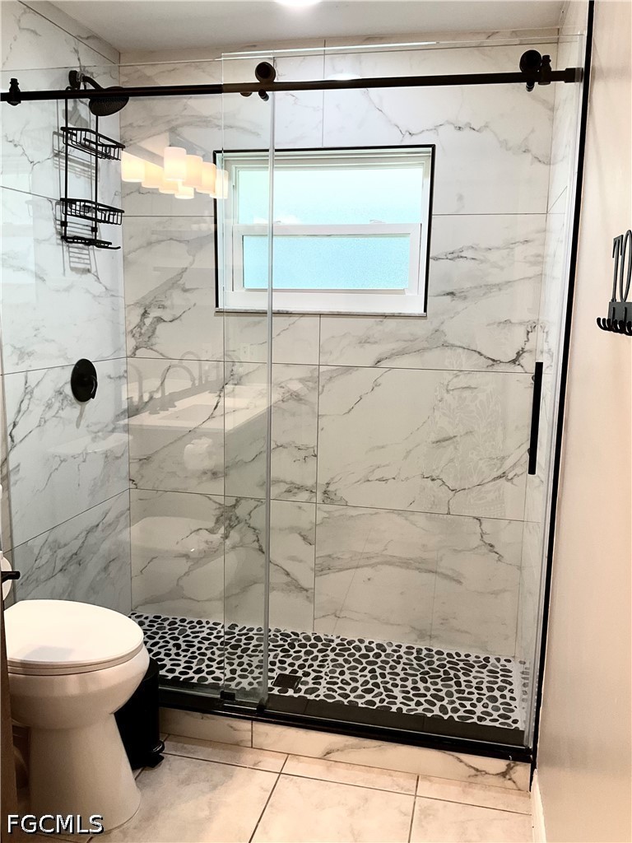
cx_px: 316
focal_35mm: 29
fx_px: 706
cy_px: 422
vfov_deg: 61.7
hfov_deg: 48.2
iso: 50
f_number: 1.8
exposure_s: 1/60
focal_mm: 3
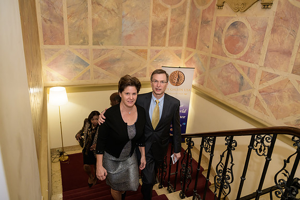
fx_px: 225
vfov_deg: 48.0
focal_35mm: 27
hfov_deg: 67.4
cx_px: 150
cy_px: 100
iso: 1000
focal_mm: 27
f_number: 3.2
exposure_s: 1/125
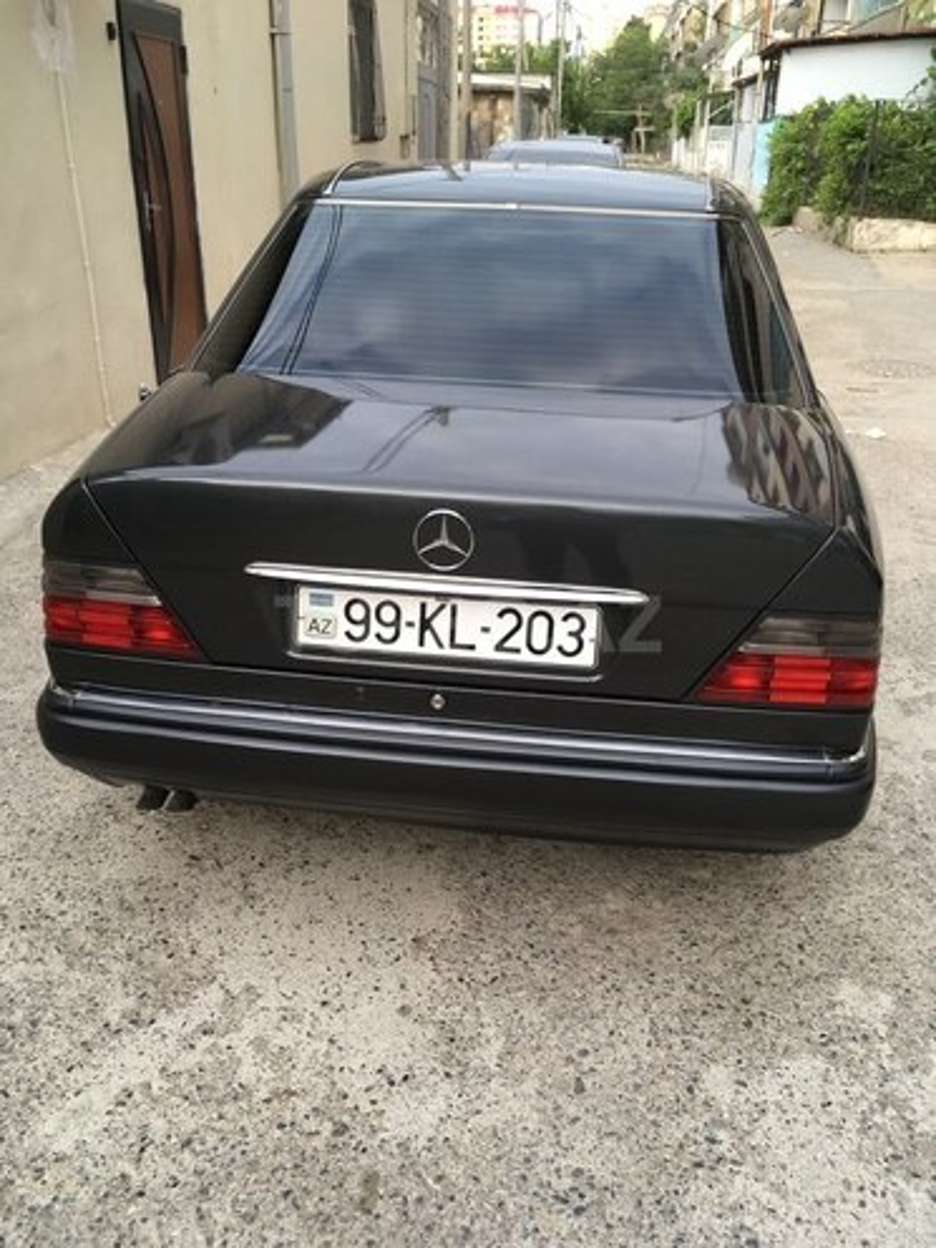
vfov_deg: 61.7
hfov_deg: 48.2
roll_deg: -0.4
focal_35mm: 29
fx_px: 1046
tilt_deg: -25.1
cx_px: 468
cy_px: 624
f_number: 2.2
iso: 25
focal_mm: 4.15
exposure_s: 1/100
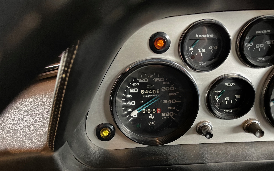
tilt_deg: -17.4
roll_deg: +2.5
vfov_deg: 44.4
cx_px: 137
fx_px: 209
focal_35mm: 28
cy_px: 100
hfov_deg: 66.5
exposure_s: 1/25
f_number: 1.6
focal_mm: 5.1
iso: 640
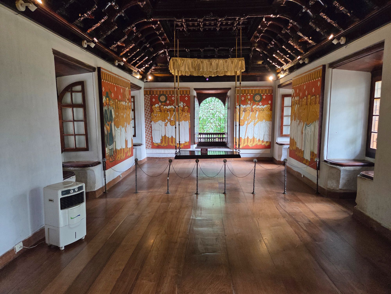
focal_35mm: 23
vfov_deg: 58.9
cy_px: 147
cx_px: 196
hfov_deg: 73.9
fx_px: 260
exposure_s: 1/100
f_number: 1.8
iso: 250
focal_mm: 5.4
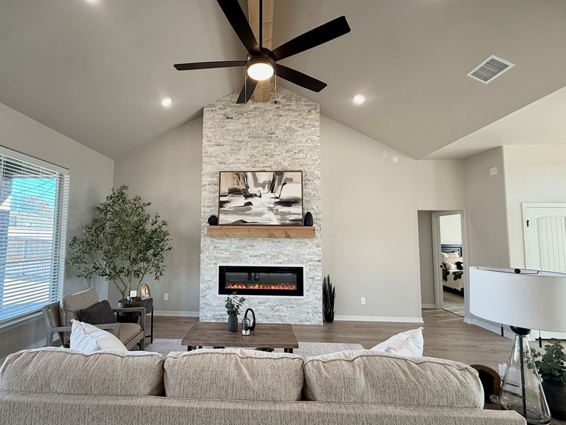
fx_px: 278
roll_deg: -0.6
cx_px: 248
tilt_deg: +4.2
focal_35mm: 17
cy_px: 217
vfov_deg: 74.7
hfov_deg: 90.6
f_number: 2.2
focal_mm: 2.22
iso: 160
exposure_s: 1/120
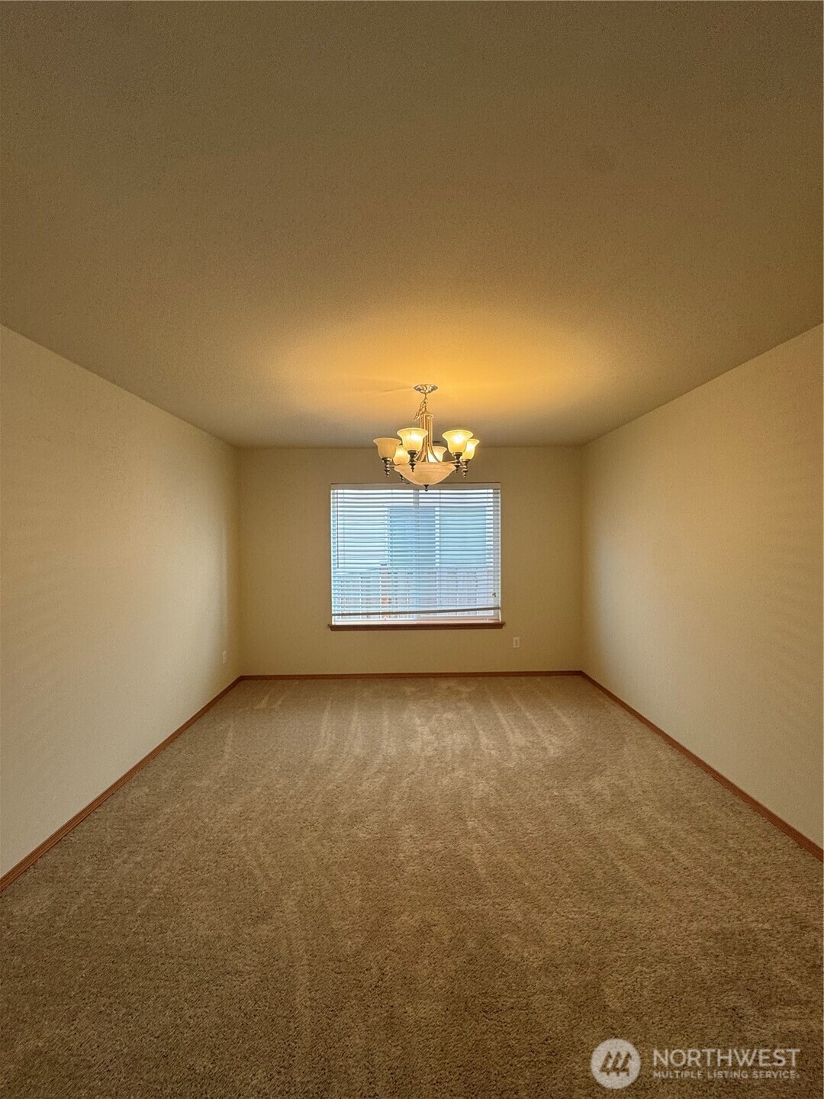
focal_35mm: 14
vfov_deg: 102.1
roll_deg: +0.9
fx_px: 444
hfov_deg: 85.7
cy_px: 550
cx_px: 412
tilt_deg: +0.1
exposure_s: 1/120
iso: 100
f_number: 2.2
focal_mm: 2.22
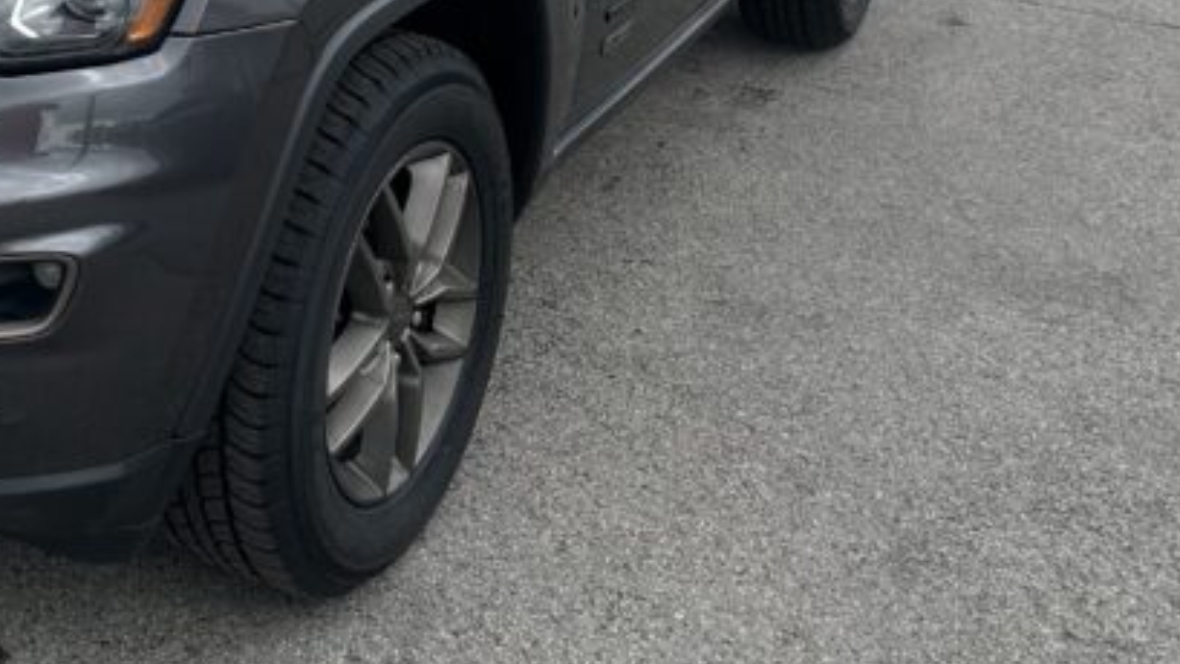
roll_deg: -0.4
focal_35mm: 71
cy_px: -150
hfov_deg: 28.4
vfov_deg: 16.3
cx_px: 72
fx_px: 2221
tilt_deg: -11.6
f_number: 1.5
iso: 50
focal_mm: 5.7
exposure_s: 1/2299
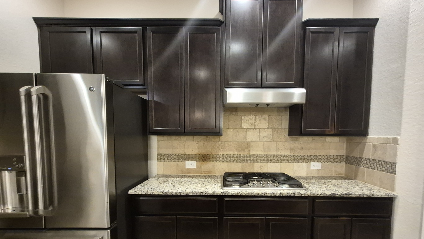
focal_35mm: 15
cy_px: 146
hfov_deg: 102.9
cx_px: 224
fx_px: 169
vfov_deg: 69.7
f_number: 2.2
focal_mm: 1.74
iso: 1250
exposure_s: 1/60
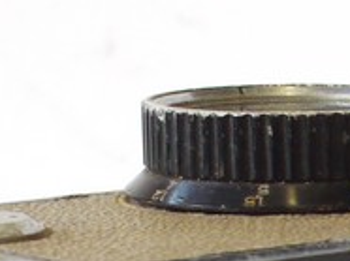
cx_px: 813
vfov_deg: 3.8
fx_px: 3918
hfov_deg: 5.0
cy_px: 599
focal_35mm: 388
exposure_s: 1/80
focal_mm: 30
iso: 800
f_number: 7.1
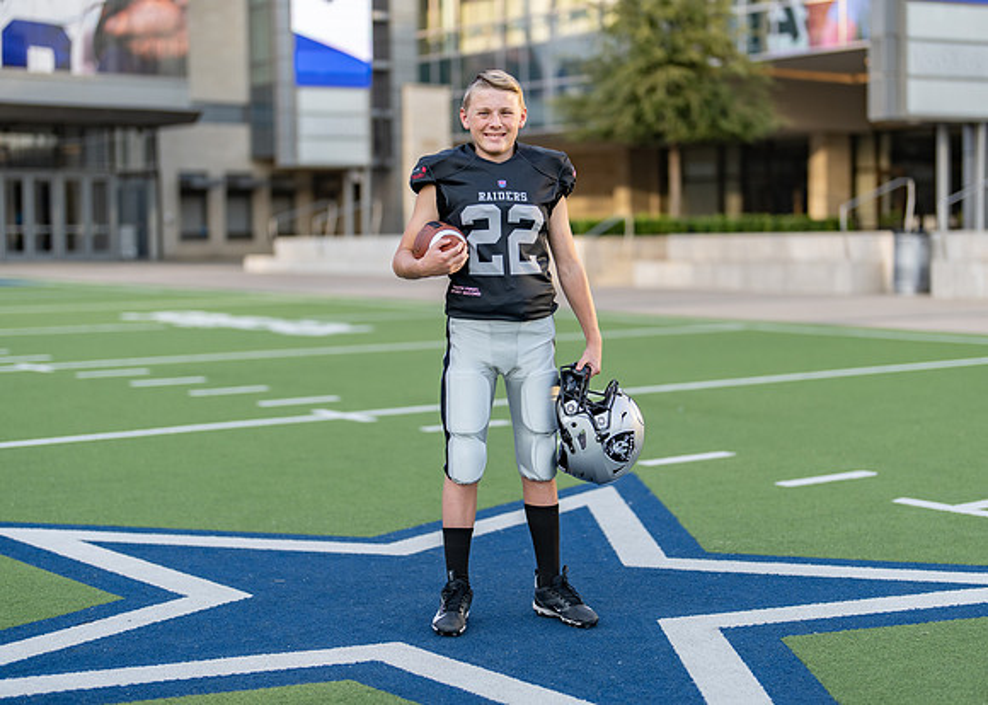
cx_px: 527
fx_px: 1756
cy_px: 349
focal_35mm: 63
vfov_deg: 22.7
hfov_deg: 31.4
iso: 100
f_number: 1.2
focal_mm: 50
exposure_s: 1/1600
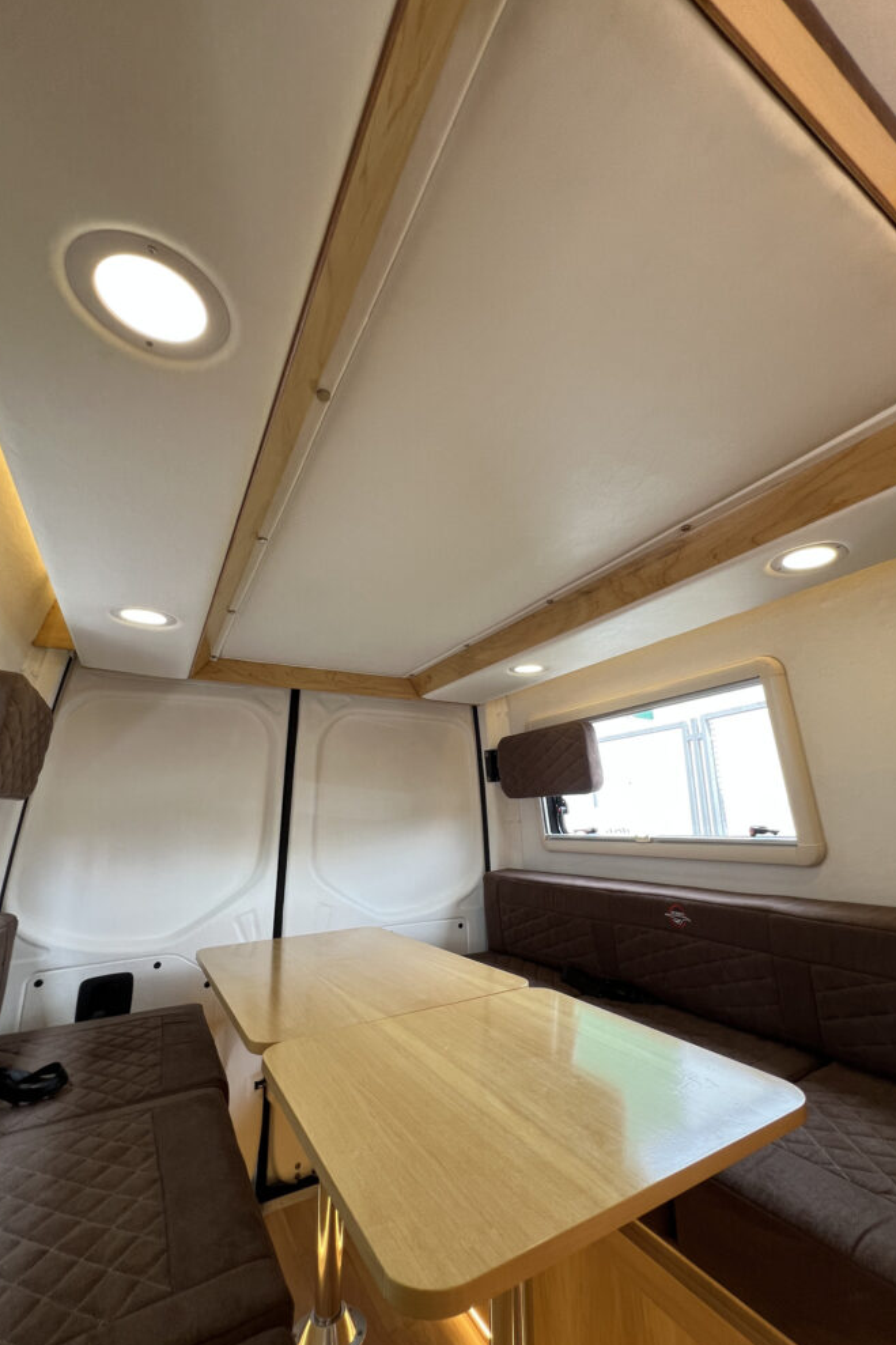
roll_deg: +0.2
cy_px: 679
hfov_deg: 81.0
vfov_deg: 104.3
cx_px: 491
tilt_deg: +12.9
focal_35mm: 14
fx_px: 523
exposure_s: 1/99
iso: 64
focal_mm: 1.57
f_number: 1.8
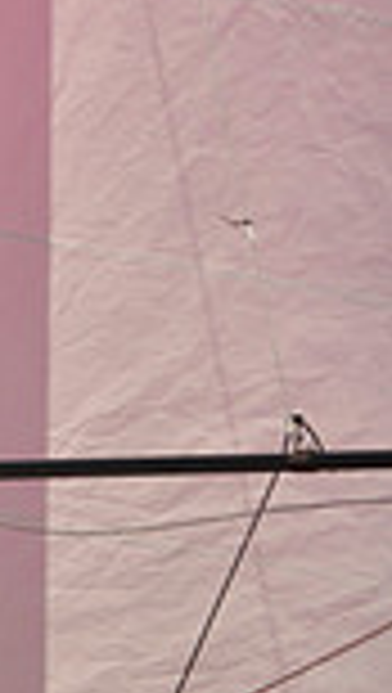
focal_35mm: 1183
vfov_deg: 1.8
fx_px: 21789
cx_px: -910
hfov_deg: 1.0
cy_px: 862
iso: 200
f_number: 8
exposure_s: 1/1250
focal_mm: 300
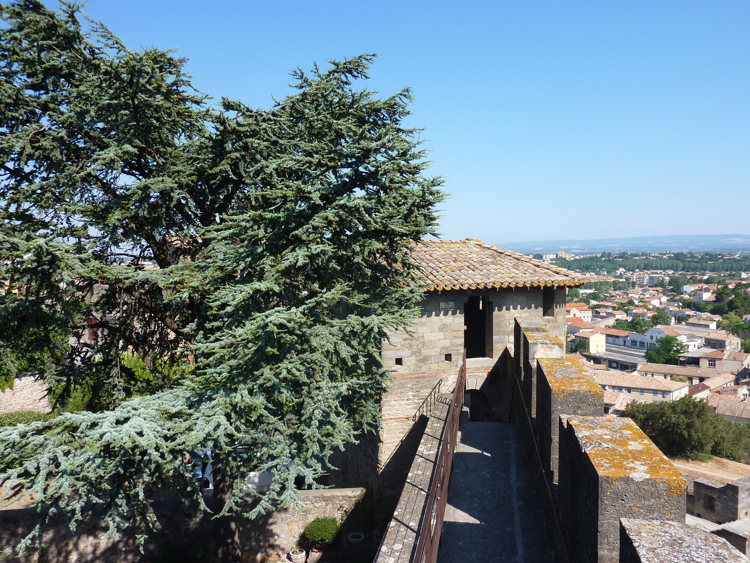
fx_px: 542
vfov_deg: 54.9
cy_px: 282
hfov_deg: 69.4
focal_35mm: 25
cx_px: 375
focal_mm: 4.1
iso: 80
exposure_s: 1/500
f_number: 4
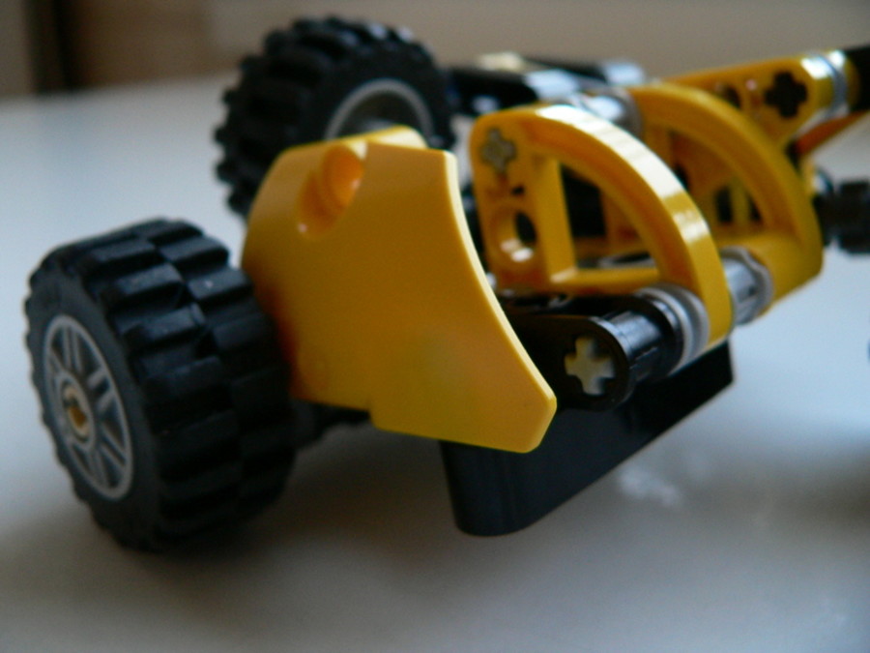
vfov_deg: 39.7
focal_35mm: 36
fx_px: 905
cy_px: 326
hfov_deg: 51.4
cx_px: 435
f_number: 2.8
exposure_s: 1/50
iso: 200
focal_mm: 6
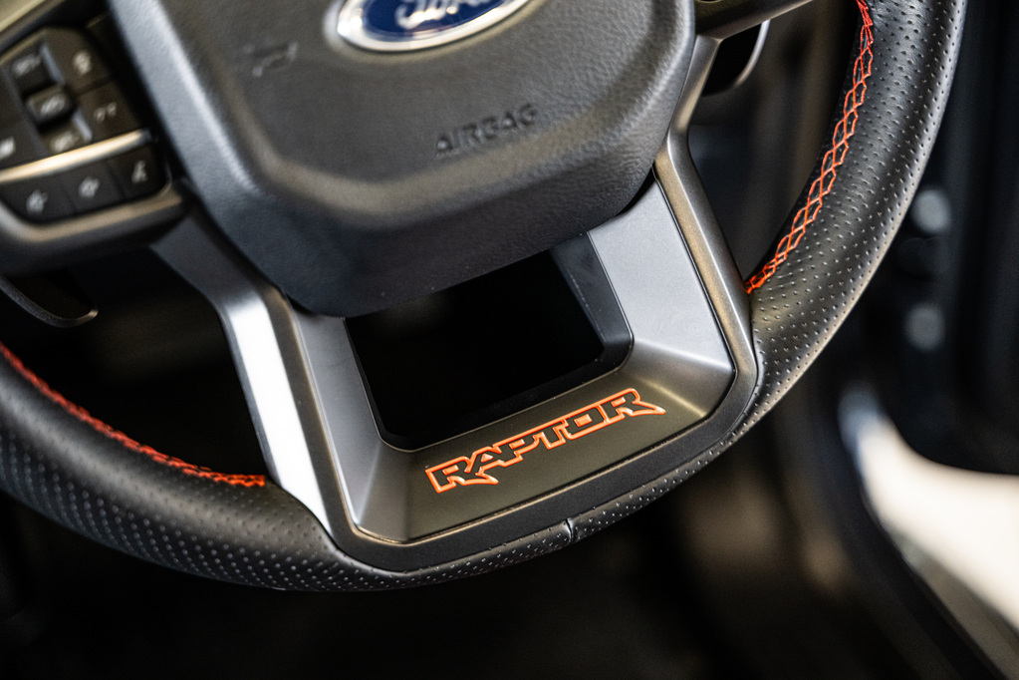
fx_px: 2123
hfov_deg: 27.0
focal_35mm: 75
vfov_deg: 18.2
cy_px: 340
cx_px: 510
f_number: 2.8
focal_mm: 75
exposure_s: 1/160
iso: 1600
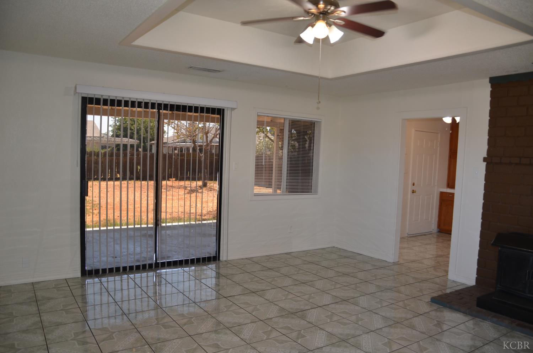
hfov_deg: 67.5
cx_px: 266
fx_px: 399
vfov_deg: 47.7
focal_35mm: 27
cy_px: 176
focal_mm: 18
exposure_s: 1/125
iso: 320
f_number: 3.5
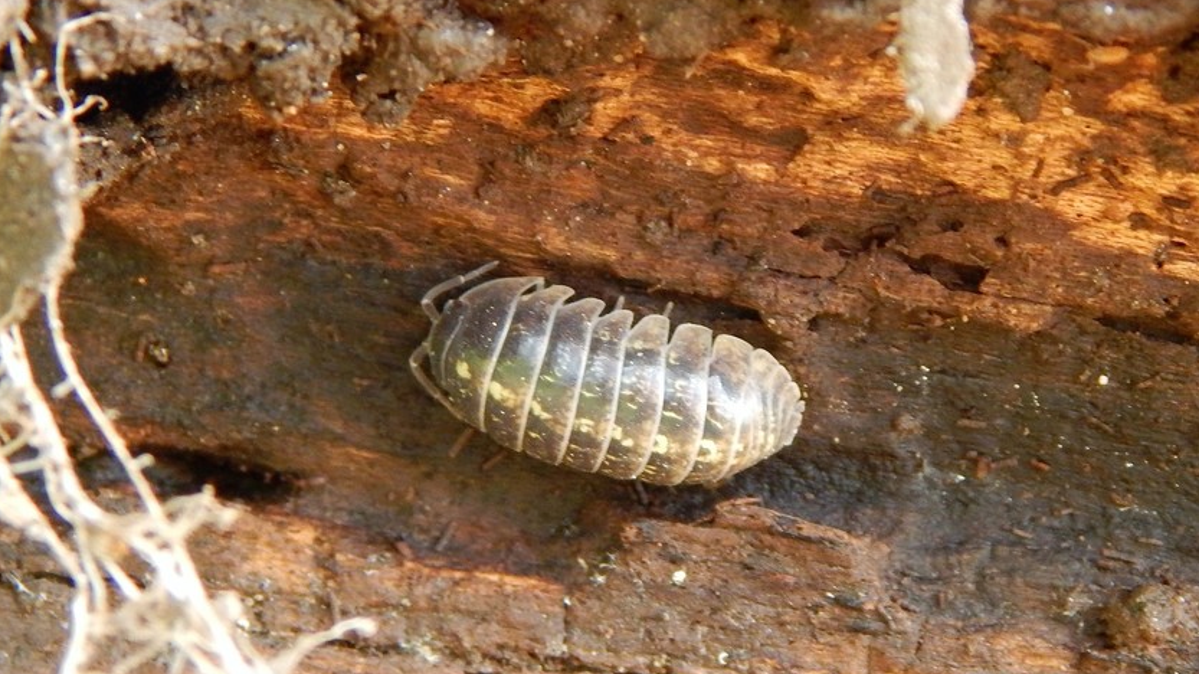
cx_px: 601
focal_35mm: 77
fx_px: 2447
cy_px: 364
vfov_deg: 15.7
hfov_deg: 27.5
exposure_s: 1/60
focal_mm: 12.3
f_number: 4.1
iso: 400
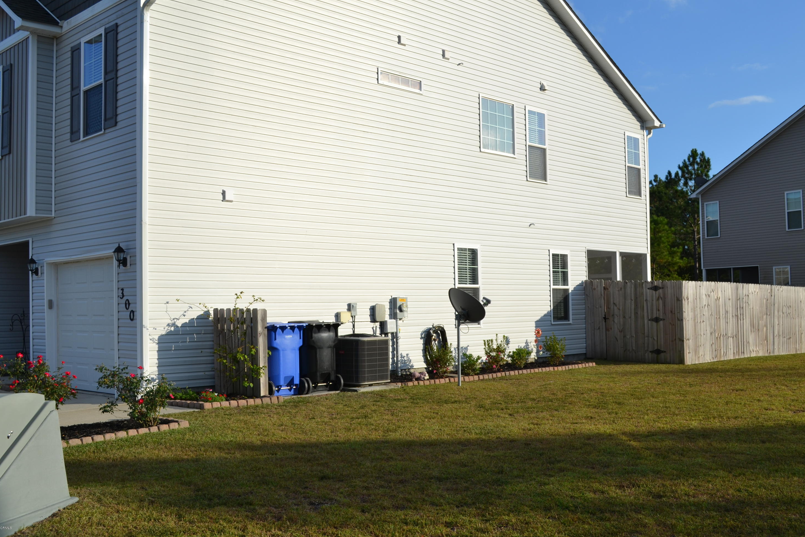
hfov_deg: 51.9
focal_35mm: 37
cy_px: 269
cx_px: 399
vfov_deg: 35.9
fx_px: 827
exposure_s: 1/250
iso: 100
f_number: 8
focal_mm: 24
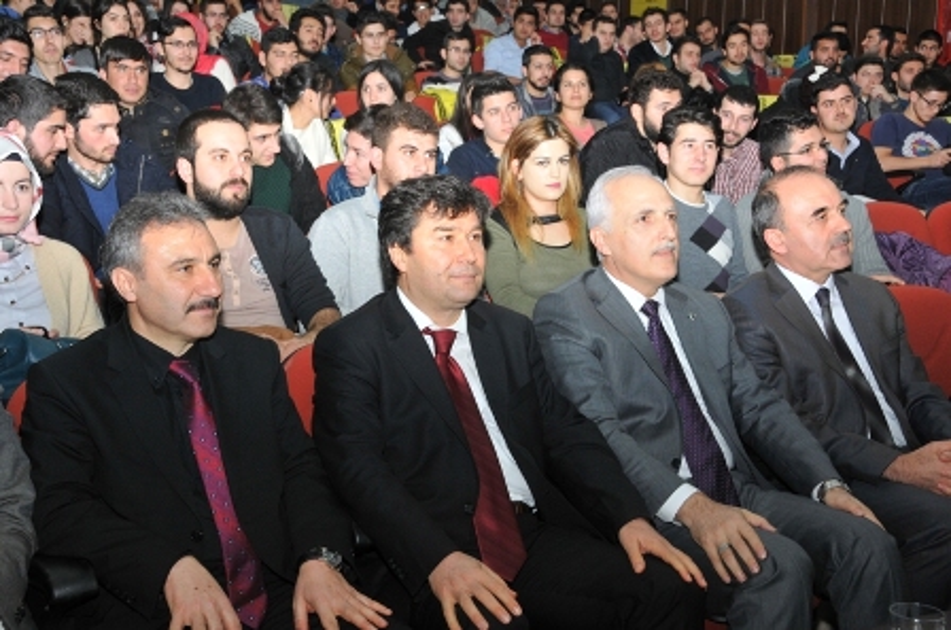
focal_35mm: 52
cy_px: 315
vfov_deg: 25.7
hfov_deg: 37.9
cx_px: 476
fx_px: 1384
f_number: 8
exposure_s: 1/60
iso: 500
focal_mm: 35
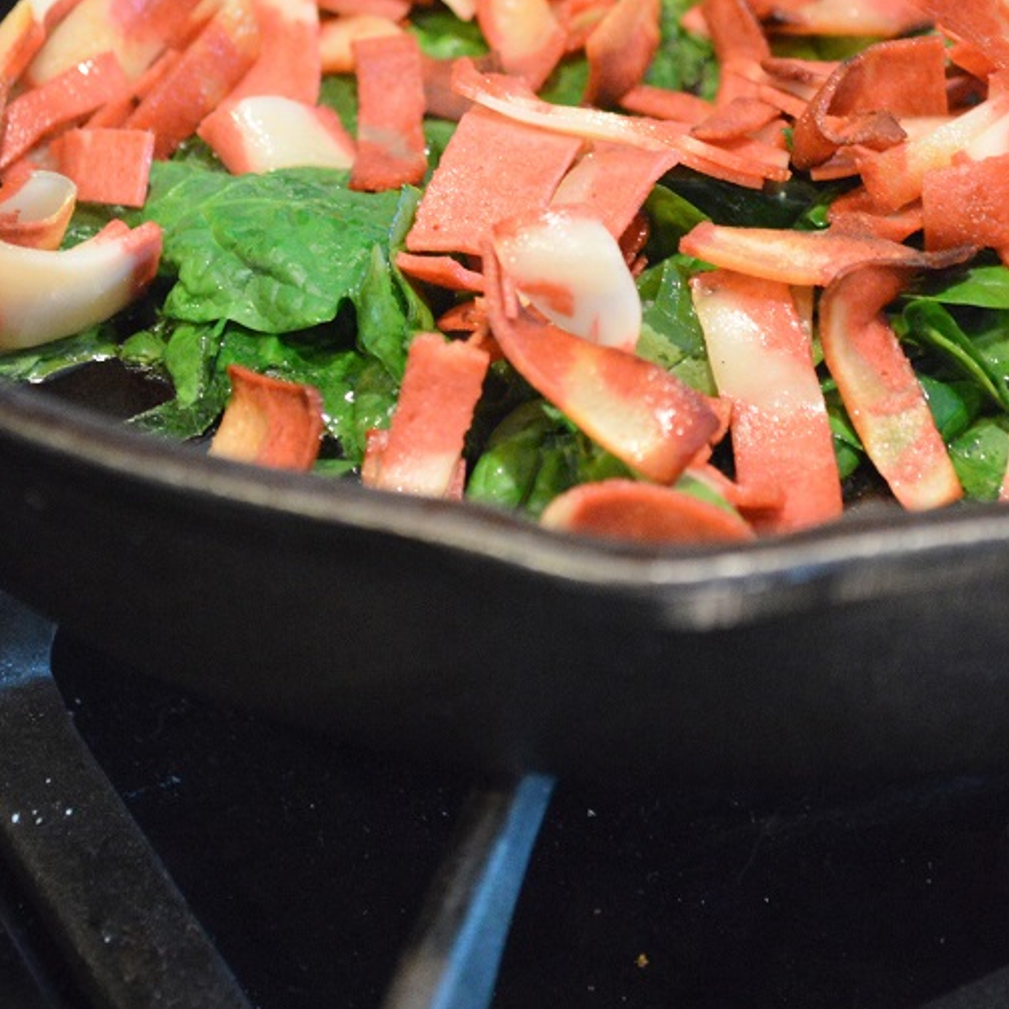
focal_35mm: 103
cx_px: 562
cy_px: 154
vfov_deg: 16.8
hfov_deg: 16.9
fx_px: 3389
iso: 3200
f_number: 5.3
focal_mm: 45
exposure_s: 1/40
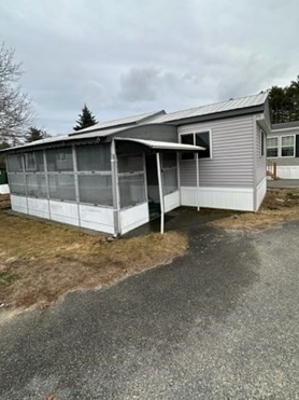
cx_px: 154
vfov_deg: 90.8
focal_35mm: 17
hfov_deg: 74.7
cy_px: 180
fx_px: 196
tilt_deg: -5.6
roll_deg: +3.1
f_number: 2.2
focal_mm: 2.22
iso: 40
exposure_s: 1/424
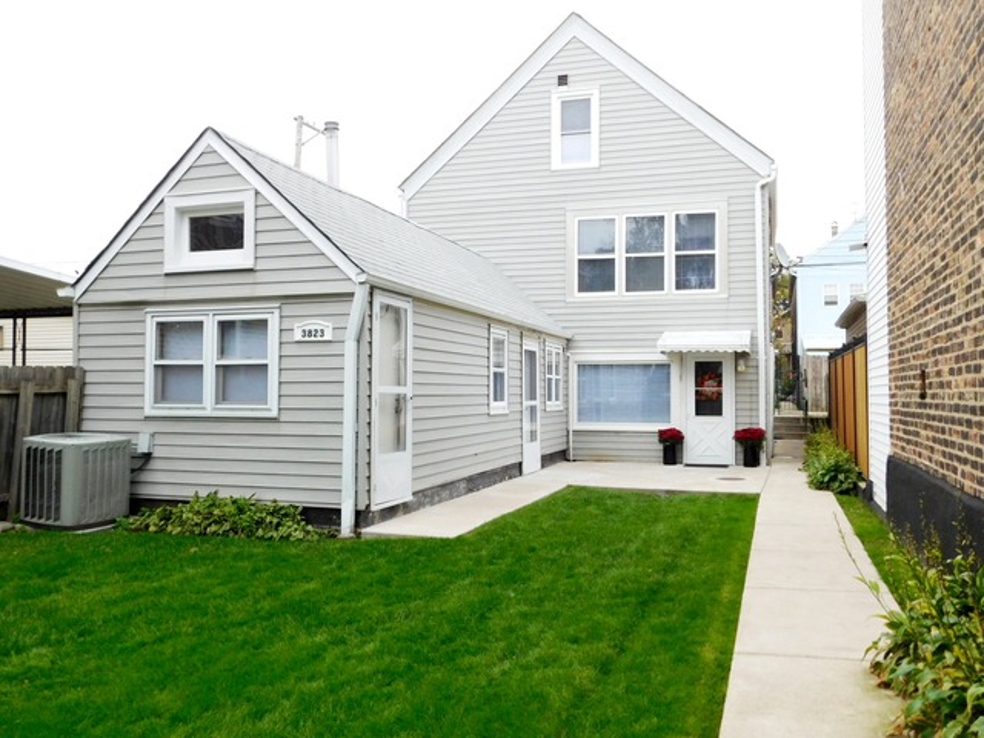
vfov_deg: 46.8
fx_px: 853
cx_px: 492
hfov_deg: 60.0
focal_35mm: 30
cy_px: 369
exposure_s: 1/400
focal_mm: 5.3
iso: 125
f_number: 3.2
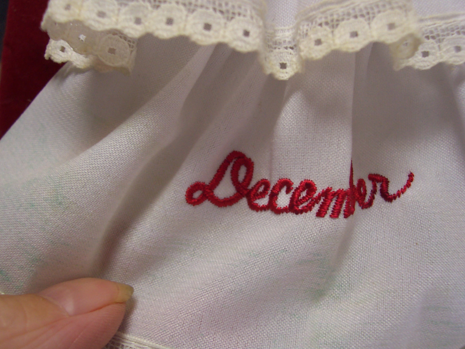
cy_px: 174
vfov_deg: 38.7
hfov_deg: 50.1
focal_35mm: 37
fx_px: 497
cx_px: 232
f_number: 2.8
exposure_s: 1/45
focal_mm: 5.6
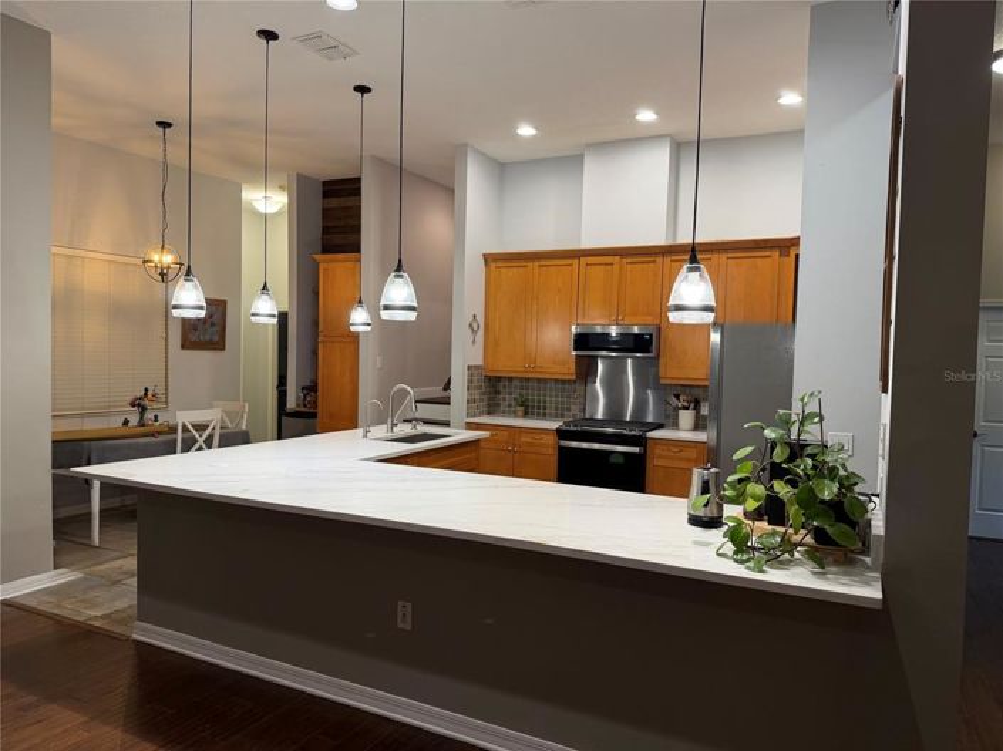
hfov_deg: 71.6
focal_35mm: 24
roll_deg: -1.6
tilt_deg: -2.3
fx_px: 695
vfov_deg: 56.8
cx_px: 502
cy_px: 376
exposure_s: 1/60
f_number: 1.78
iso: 160
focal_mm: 6.76
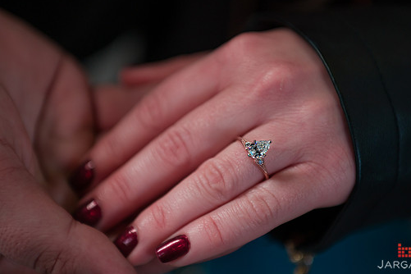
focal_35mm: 81
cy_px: 128
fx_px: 925
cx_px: 218
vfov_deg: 16.9
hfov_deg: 25.1
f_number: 3.2
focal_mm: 70
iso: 640
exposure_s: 1/125
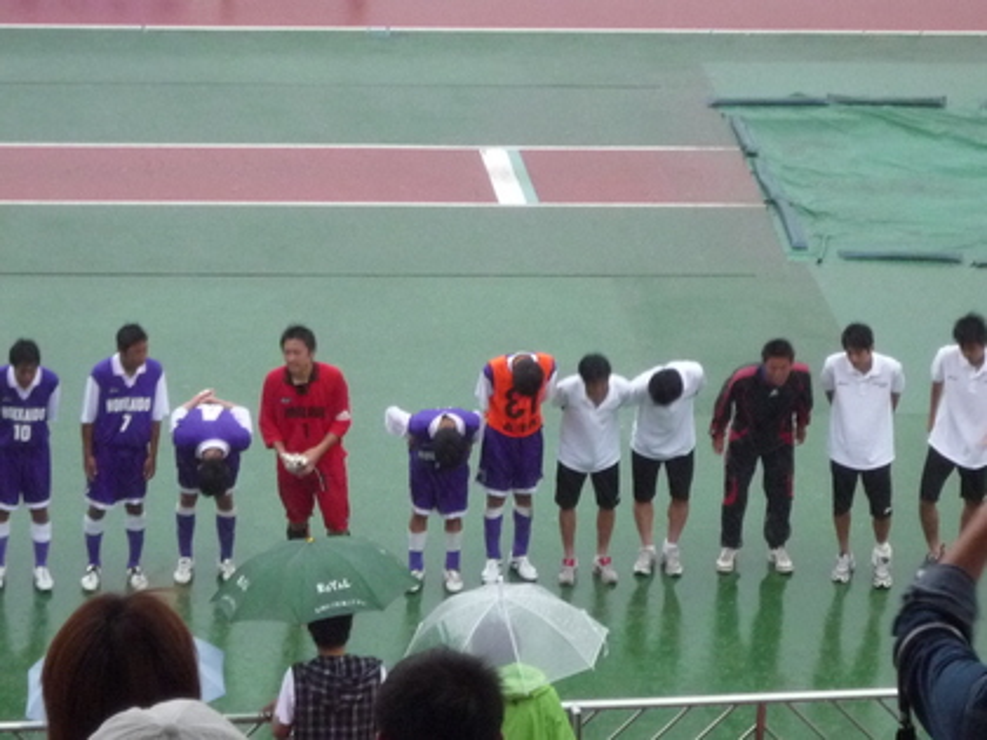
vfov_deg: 8.2
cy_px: 370
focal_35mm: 180
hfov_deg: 11.0
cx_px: 494
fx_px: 5132
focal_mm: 17.6
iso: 400
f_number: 5.6
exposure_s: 1/50
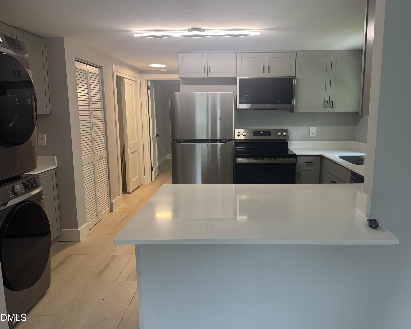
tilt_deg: -10.0
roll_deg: +0.0
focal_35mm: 26
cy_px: 162
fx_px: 316
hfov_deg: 65.9
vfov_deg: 54.9
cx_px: 227
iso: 200
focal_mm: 6.76
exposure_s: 1/120
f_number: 1.78
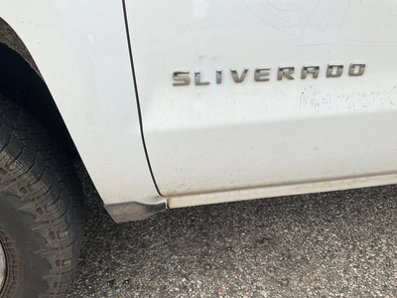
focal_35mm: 29
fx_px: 333
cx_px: 198
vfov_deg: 48.2
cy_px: 149
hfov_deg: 61.7
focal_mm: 3
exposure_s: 1/344
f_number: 1.8
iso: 25
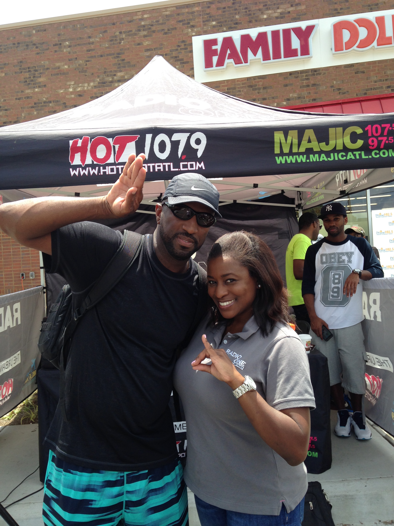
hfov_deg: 42.9
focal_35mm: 33
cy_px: 263
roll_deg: +4.0
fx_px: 501
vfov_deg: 55.4
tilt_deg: -0.3
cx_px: 197
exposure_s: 1/526
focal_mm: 4.12
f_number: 2.4
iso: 50
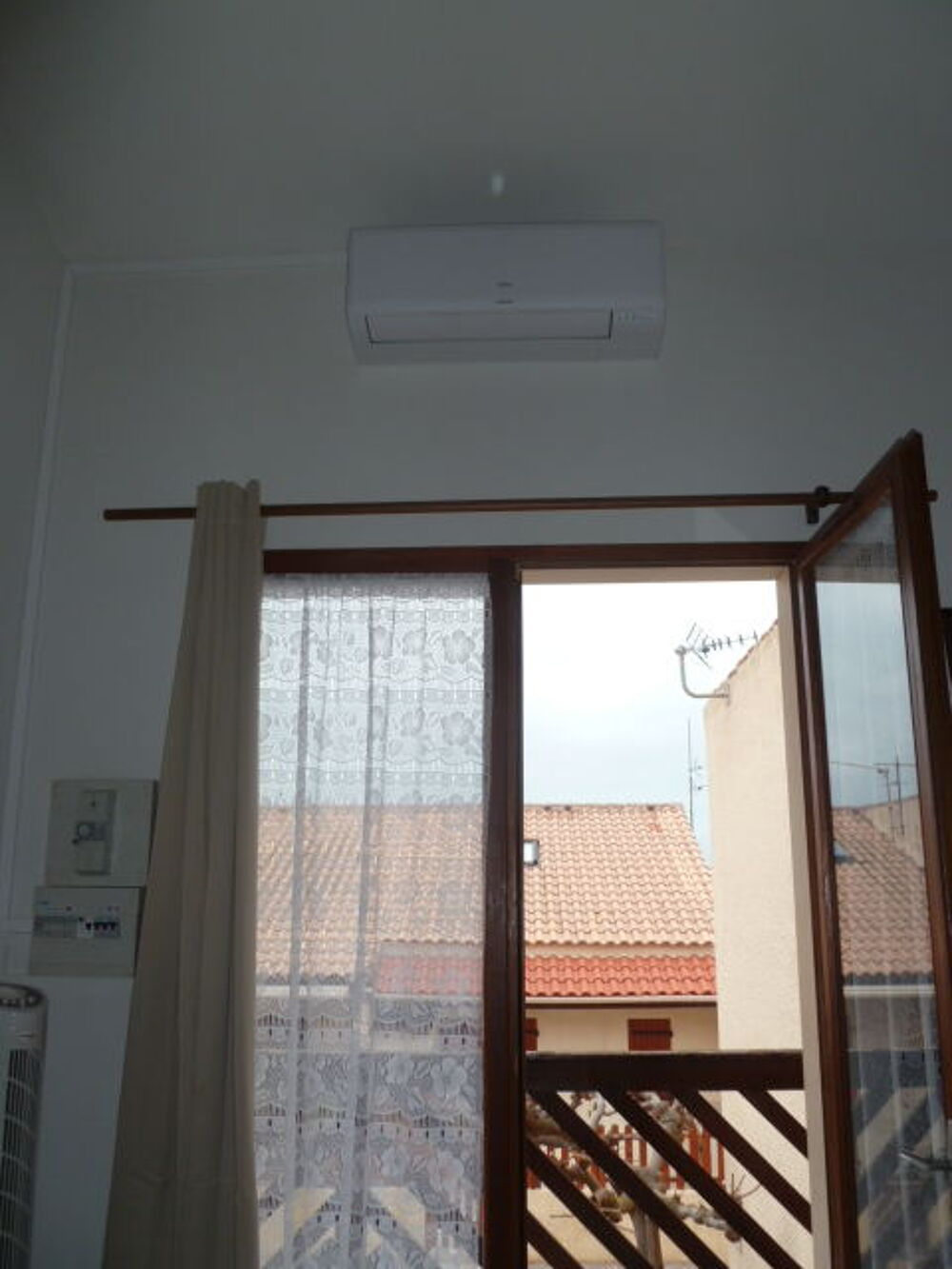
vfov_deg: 63.4
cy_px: 634
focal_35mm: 28
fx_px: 1027
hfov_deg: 49.8
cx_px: 476
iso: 100
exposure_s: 1/80
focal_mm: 5
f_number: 3.3
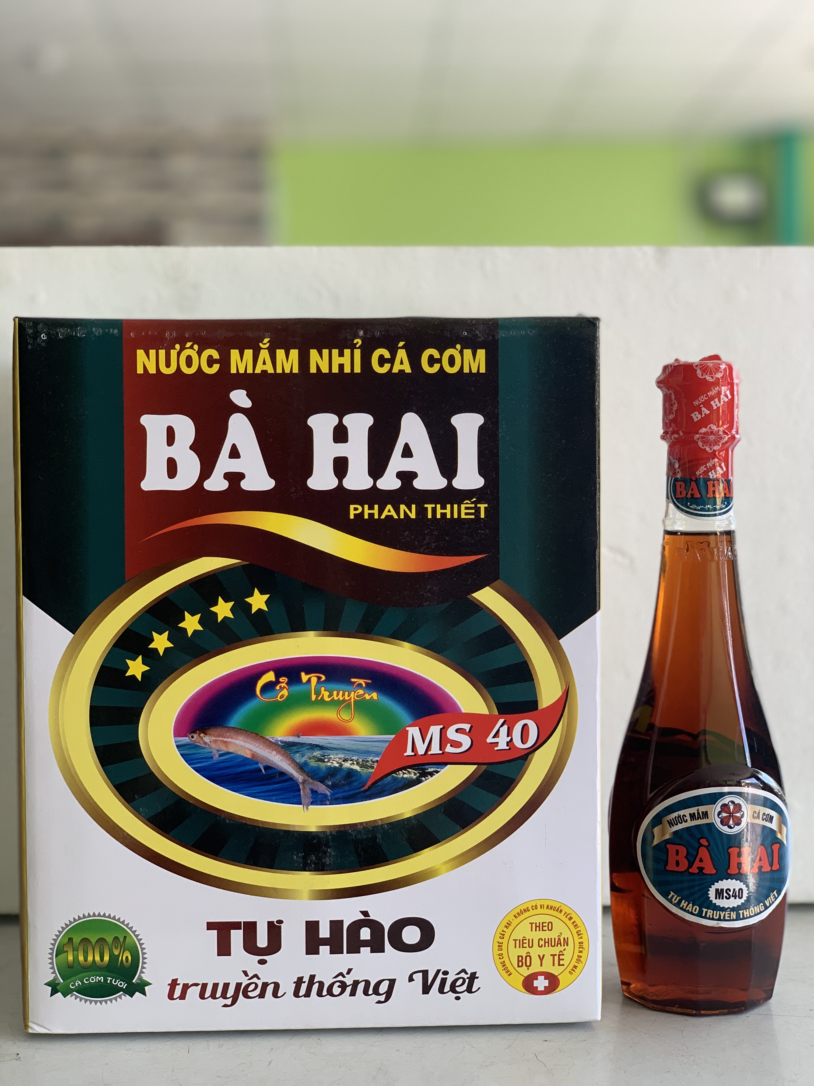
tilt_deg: +0.4
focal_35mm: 52
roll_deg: -0.2
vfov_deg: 36.8
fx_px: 1630
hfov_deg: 28.0
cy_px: 543
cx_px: 407
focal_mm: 6
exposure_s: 1/122
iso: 50
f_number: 2.4
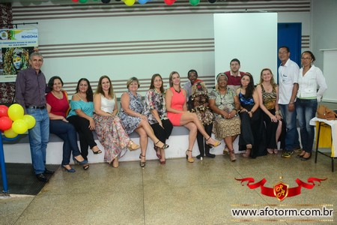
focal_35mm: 33
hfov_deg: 57.2
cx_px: 168
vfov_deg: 40.0
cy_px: 112
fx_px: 309
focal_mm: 22
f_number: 3.8
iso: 1600
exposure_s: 1/100
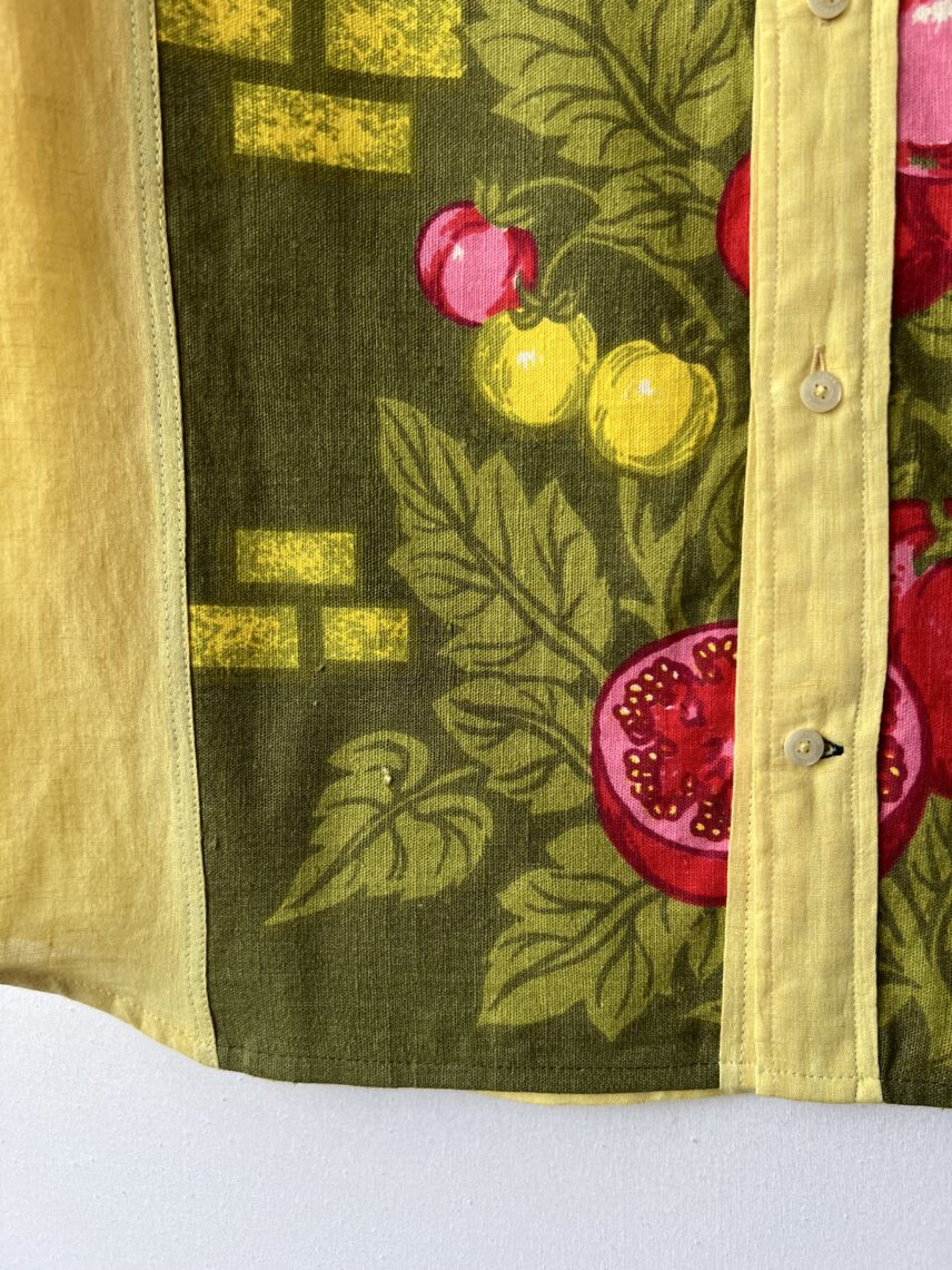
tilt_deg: -14.4
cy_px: 635
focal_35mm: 26
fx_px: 953
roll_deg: +3.3
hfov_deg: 53.1
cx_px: 476
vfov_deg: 67.3
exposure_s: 1/121
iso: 125
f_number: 1.5
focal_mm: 5.7
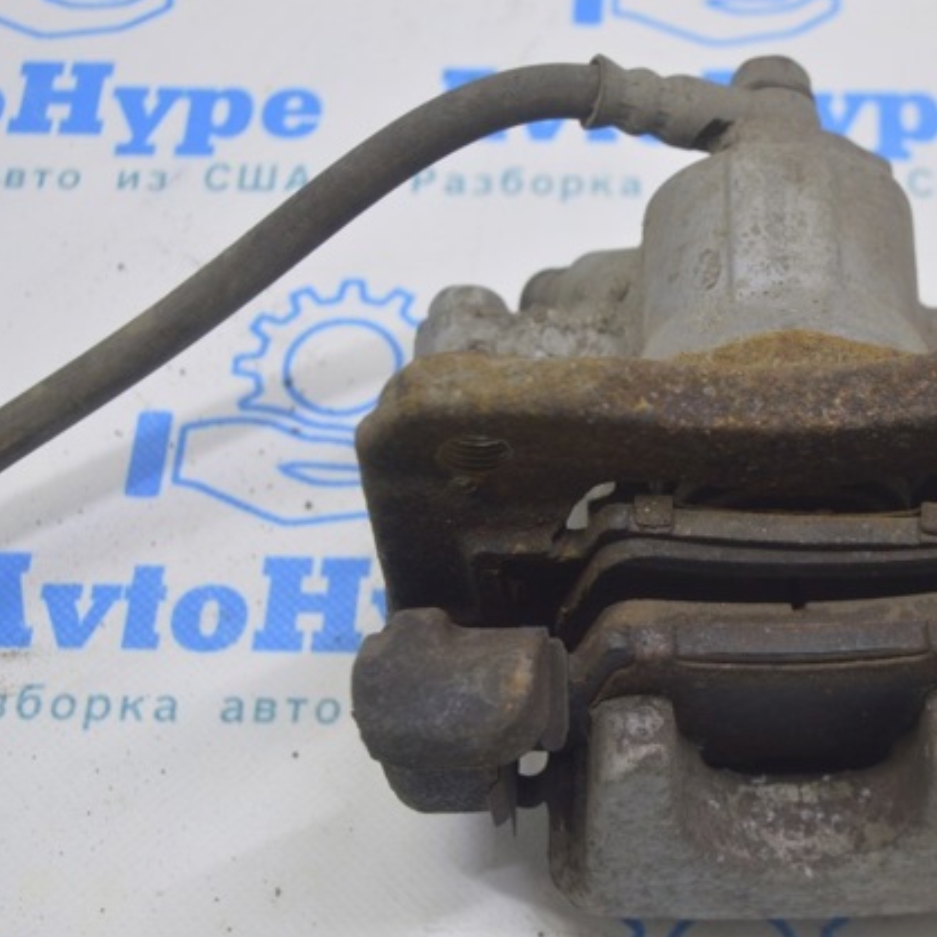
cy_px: 470
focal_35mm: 74
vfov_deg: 23.4
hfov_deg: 23.1
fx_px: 2266
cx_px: 713
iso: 400
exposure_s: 1/20
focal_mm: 38
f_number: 5.6
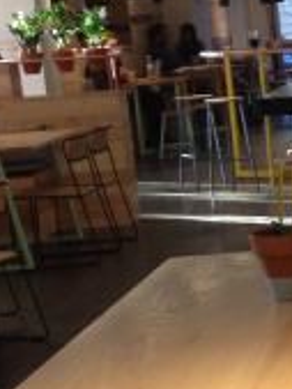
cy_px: 247
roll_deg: +2.9
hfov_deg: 8.8
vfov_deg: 12.4
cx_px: 582
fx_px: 1786
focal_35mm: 159
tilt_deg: -6.4
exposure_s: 1/60
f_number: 2.4
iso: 64
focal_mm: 4.12
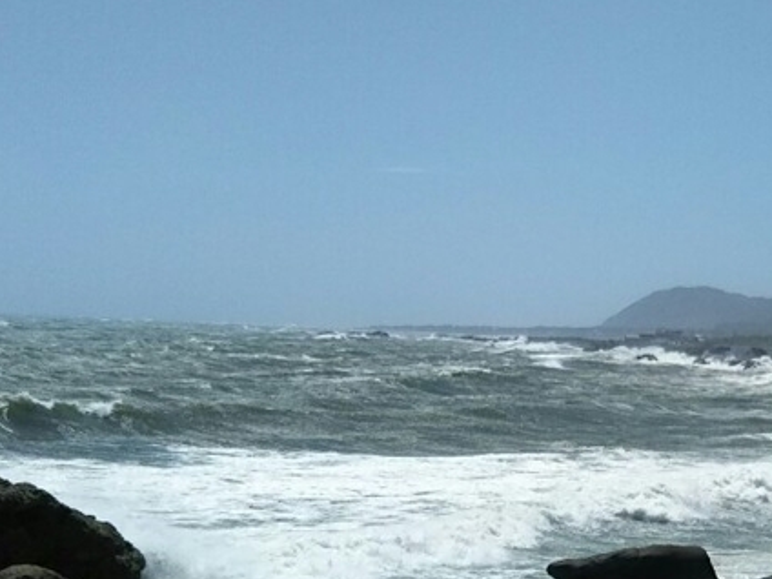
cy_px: 337
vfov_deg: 17.4
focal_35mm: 85
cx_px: 761
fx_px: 1896
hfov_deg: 22.2
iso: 25
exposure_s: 1/2288
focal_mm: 4
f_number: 2.2
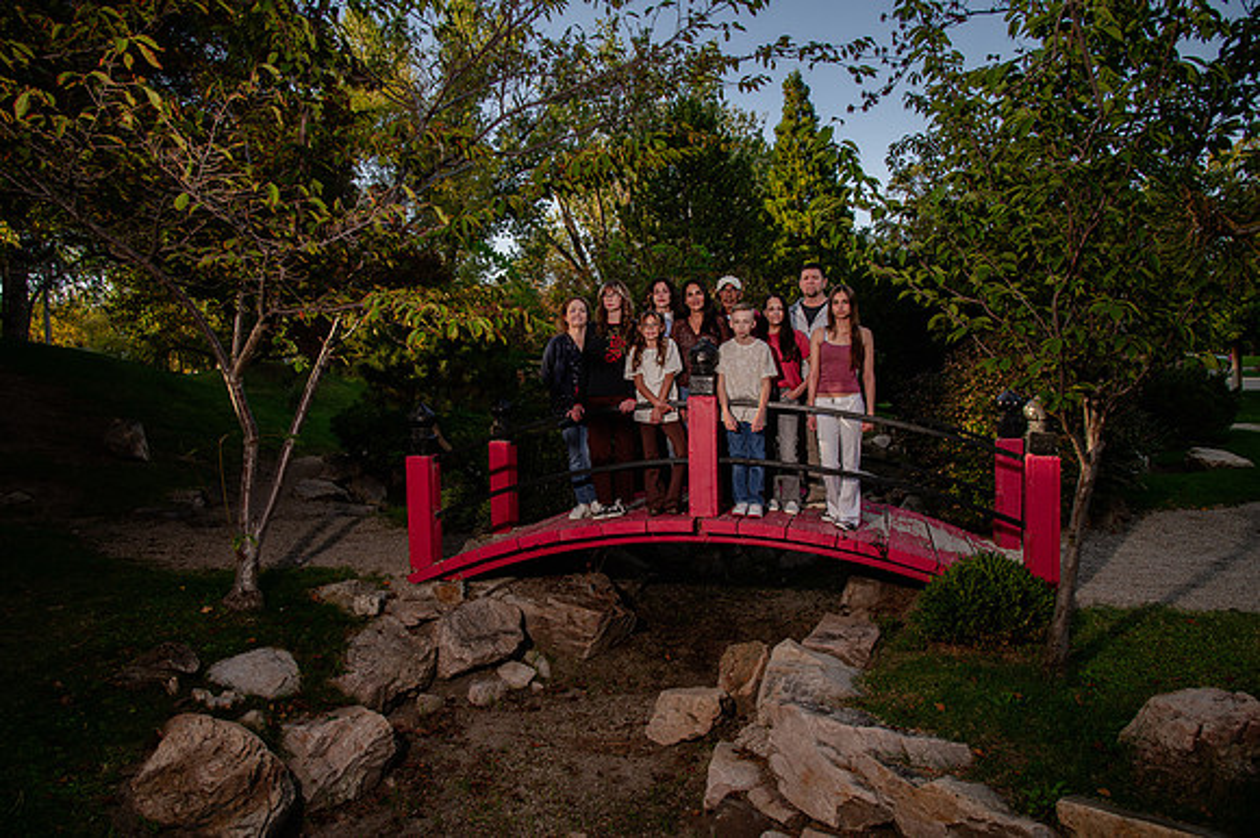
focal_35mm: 24
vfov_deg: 53.1
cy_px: 419
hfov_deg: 73.8
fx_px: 839
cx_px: 630
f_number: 9
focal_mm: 24
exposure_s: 1/250
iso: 800
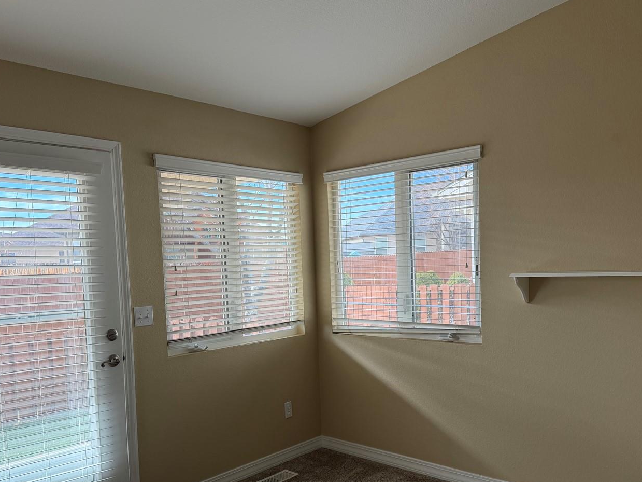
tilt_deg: -3.6
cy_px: 295
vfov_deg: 45.1
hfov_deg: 58.3
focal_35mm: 31
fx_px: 575
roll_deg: +2.7
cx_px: 308
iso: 100
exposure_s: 1/497
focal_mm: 6.76
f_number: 1.78
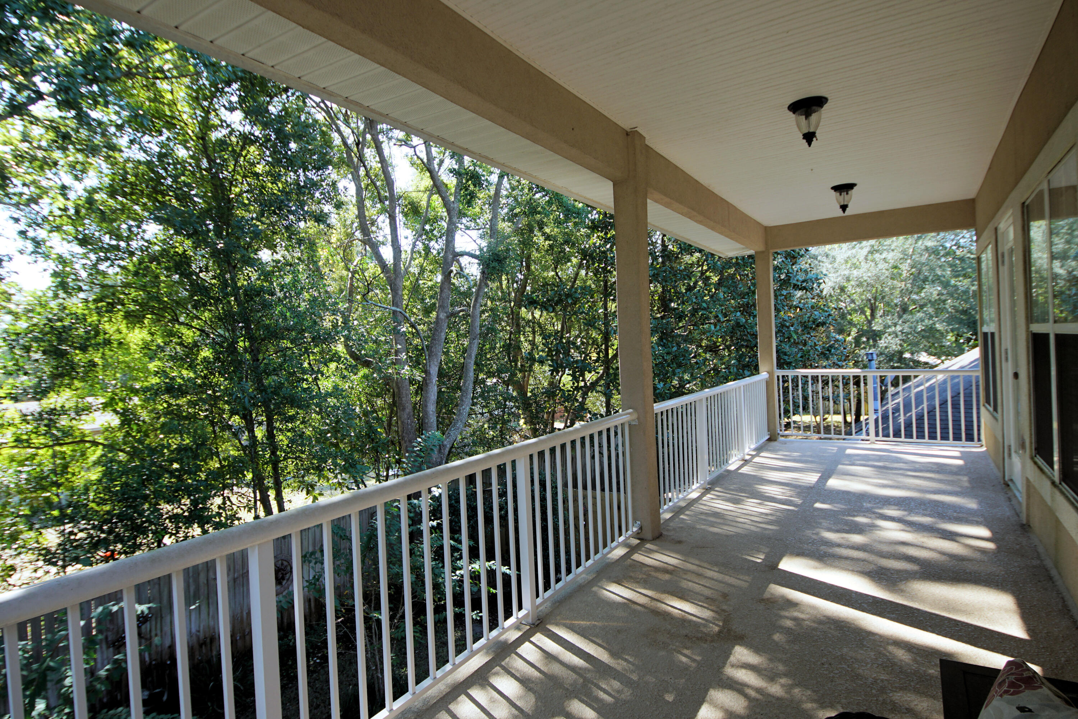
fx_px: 539
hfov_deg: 90.0
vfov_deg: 67.4
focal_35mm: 18
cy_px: 360
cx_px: 539
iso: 100
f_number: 4.5
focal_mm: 12
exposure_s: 1/60
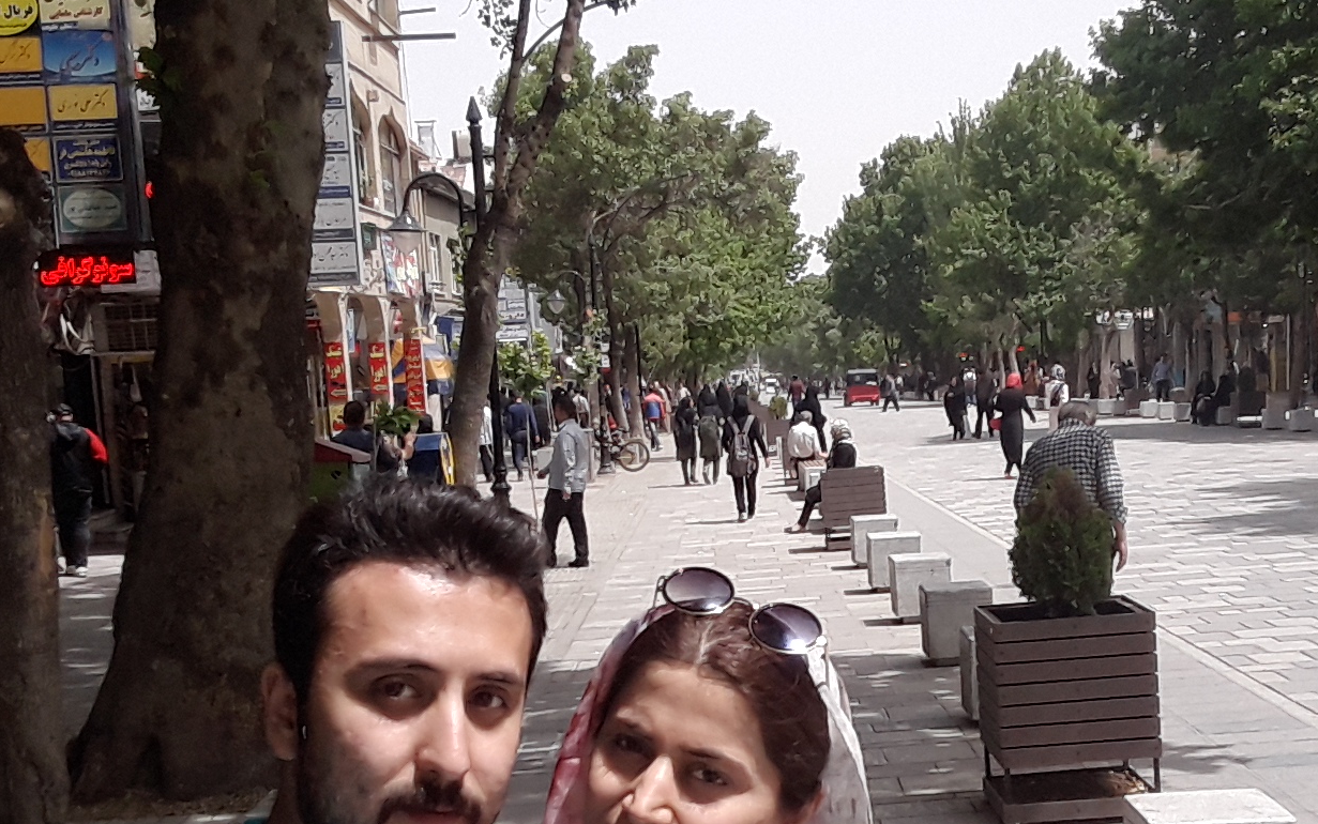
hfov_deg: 39.5
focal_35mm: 51
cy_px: 606
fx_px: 1832
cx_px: 743
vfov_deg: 25.1
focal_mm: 2
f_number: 1.9
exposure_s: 1/1000
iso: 50
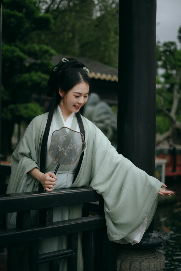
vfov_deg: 38.9
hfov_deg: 26.5
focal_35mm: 51
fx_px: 385
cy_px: 138
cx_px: 92
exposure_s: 1/125
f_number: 1.8
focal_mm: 50
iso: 100
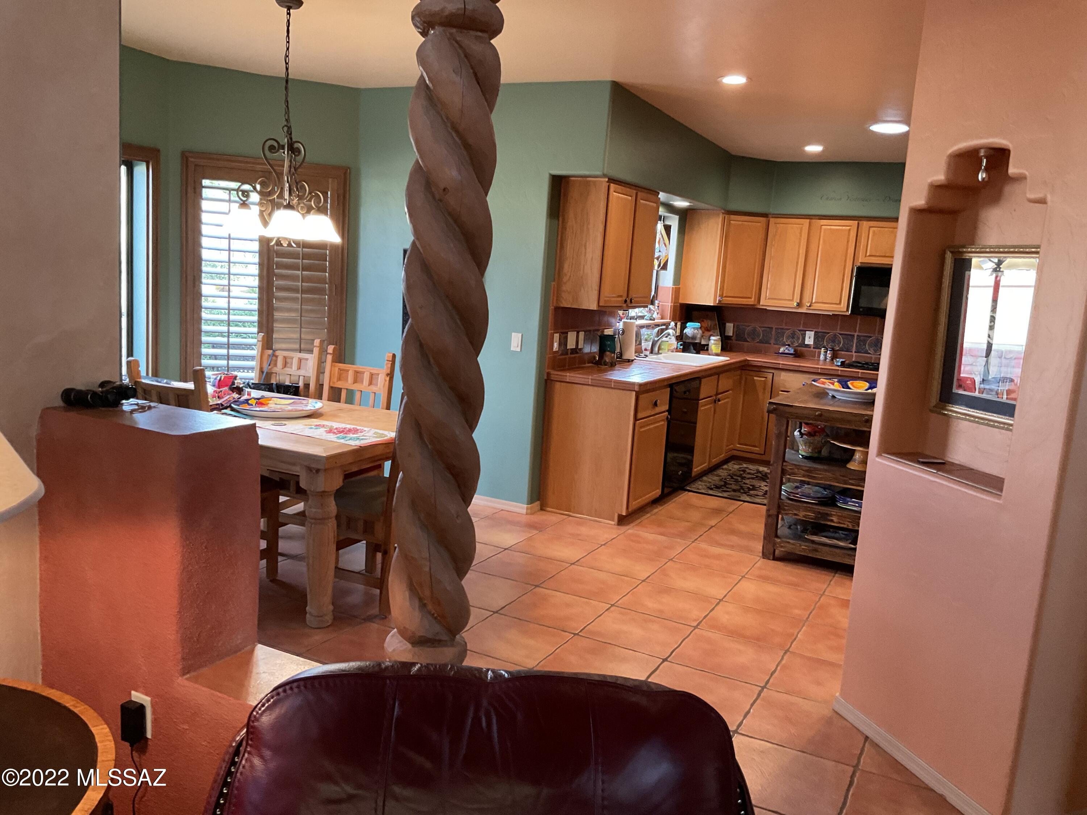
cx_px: 544
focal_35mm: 29
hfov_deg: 61.7
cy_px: 408
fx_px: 911
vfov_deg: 48.2
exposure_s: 1/60
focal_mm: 3
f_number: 1.8
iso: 160
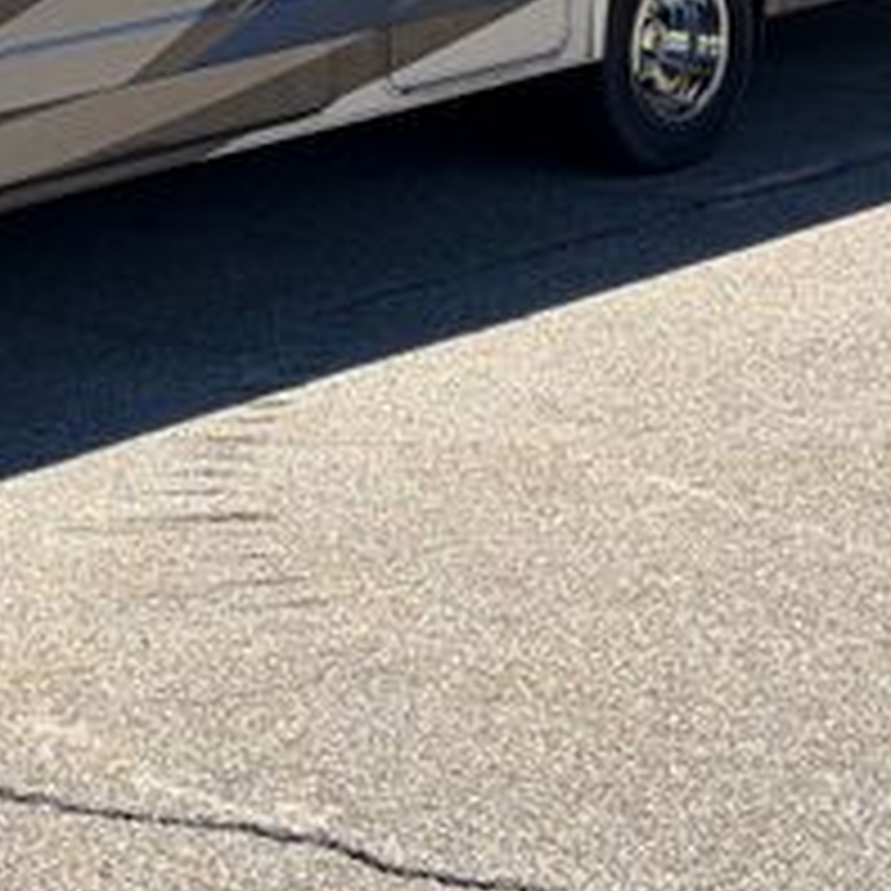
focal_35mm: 119
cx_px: -153
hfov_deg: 14.2
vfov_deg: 14.1
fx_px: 3465
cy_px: -266
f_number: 1.6
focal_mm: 5.96
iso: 50
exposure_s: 1/1626
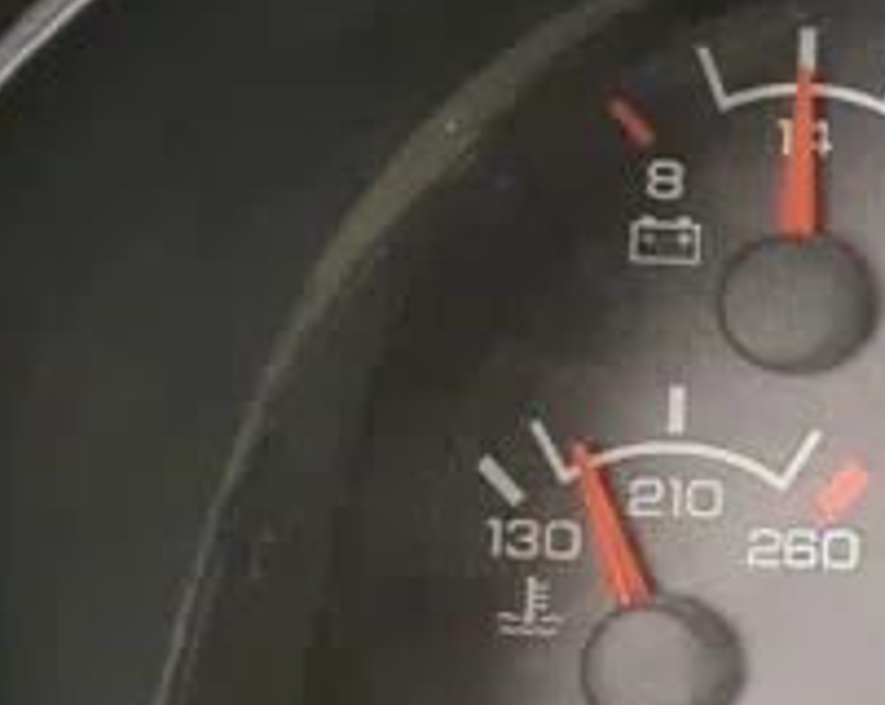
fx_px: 2117
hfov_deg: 23.0
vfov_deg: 18.9
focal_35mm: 81
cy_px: 260
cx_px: 797
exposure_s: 1/50
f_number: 2.4
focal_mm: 4.3
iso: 400
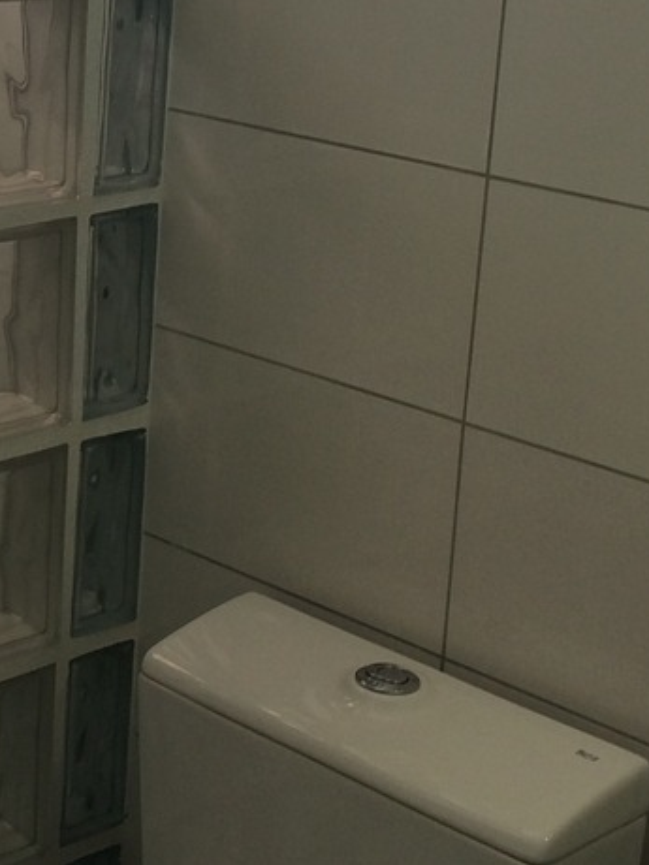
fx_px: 2150
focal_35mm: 86
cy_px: 215
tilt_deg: -12.9
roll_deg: -0.6
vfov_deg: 22.5
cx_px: -107
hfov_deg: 16.5
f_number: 2.2
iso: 32
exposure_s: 1/40
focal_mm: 4.15
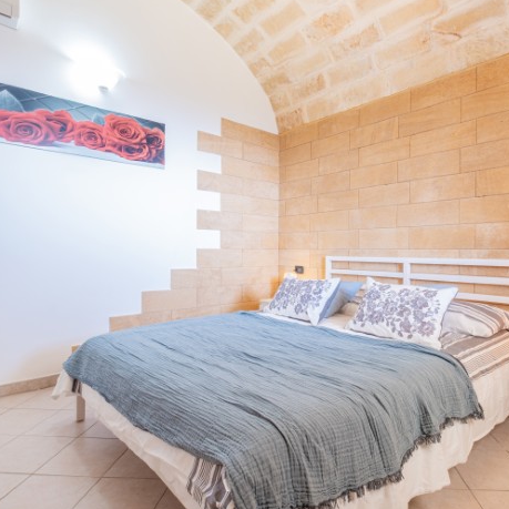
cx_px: 283
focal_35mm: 20
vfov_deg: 74.8
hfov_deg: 74.6
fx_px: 333
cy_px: 255
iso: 200
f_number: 13
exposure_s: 1
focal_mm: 10
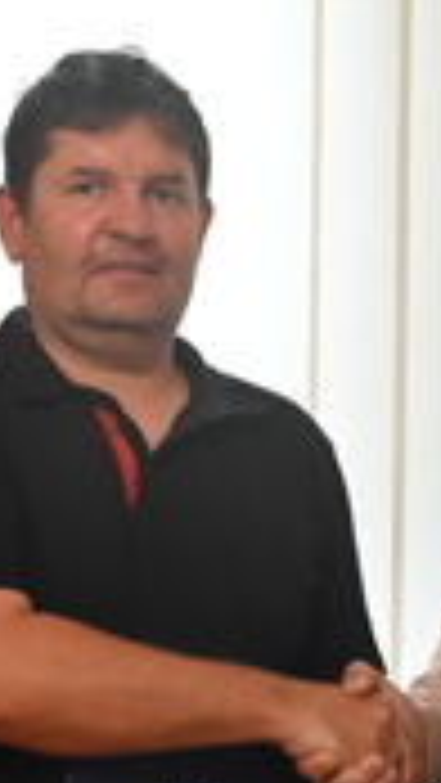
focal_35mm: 152
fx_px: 3157
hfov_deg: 7.9
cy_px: 513
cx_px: 482
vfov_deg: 14.1
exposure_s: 1/100
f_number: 4
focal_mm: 56
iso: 3200
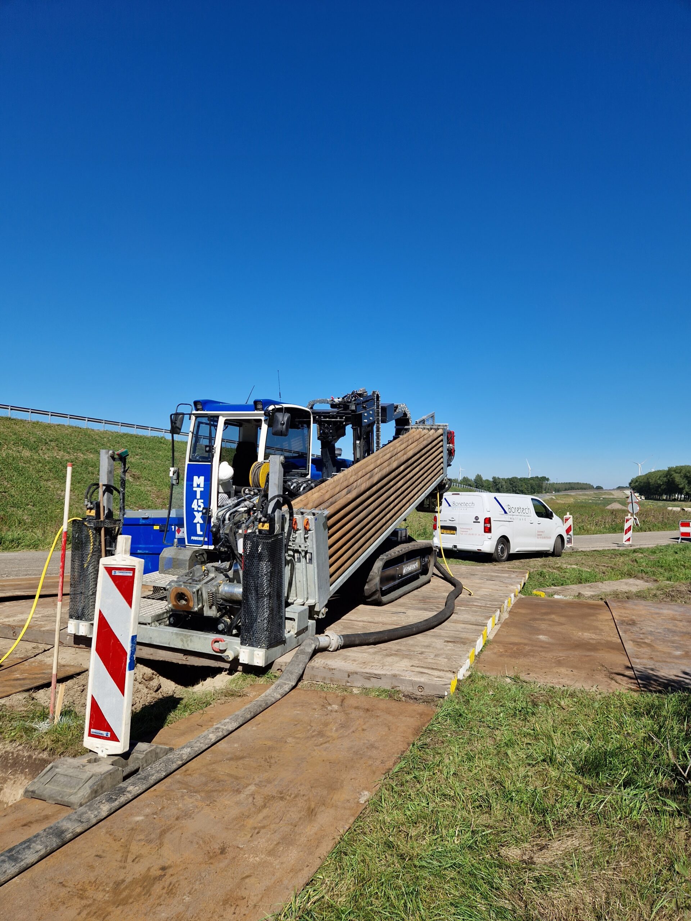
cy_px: 460
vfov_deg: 73.9
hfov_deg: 58.9
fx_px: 612
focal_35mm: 23
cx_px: 346
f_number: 1.8
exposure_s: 1/2184
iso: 50
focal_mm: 5.4
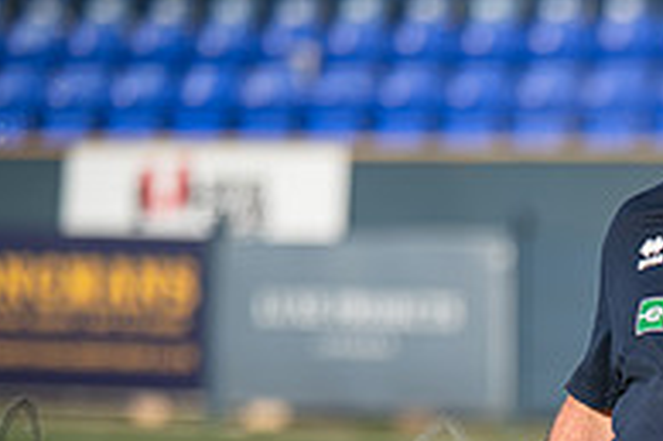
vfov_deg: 2.8
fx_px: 9108
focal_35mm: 495
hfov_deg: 4.2
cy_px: 683
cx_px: 862
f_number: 1.8
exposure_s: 1/12800
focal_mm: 135
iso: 400
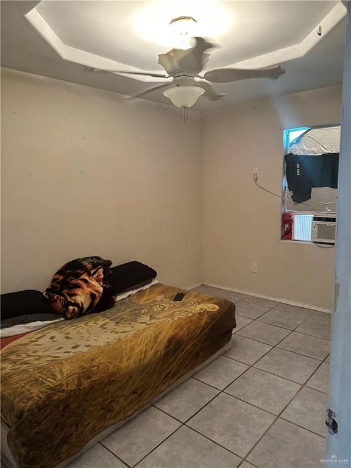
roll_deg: +0.4
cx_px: 176
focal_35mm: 24
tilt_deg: -8.1
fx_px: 324
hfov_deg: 56.8
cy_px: 234
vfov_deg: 71.6
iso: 640
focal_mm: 6.86
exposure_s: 1/60
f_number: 1.78
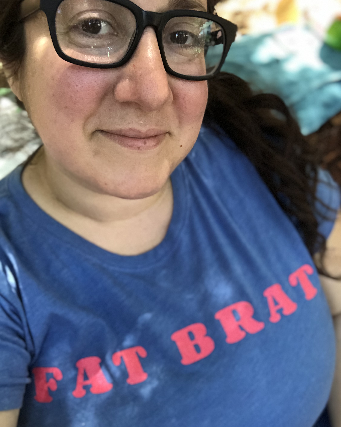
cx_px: 173
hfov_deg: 43.4
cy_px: 229
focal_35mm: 34
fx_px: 429
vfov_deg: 52.8
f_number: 2.2
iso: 160
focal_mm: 2.87
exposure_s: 1/30
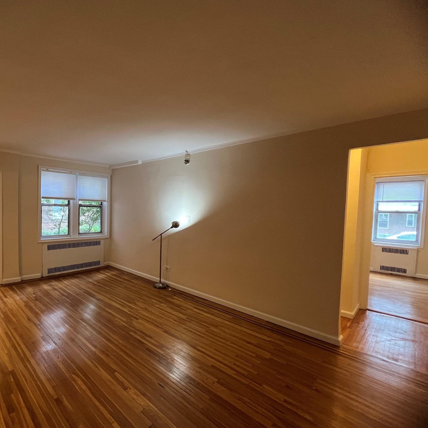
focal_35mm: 16
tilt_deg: -1.2
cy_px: 218
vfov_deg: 87.4
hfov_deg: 83.4
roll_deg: -1.0
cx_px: 132
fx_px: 224
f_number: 1.8
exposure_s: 1/60
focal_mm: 1.57
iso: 250
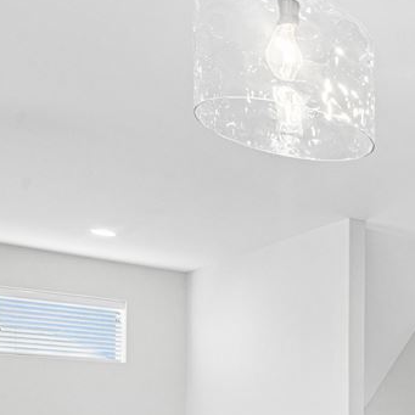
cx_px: 748
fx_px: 692
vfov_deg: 30.8
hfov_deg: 21.5
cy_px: 424
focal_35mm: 51
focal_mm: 16
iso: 400
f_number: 10
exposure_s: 1/6
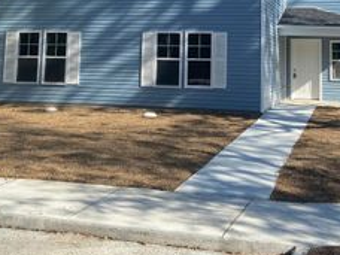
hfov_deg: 33.7
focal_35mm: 57
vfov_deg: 24.6
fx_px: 560
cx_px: 189
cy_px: 7
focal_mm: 4.25
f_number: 1.8
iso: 32
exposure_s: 1/1869
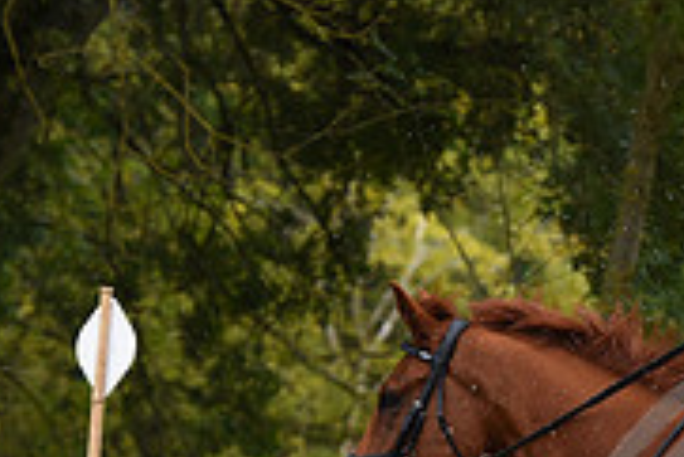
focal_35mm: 352
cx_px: 888
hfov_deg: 5.8
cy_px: 631
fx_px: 6693
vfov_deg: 3.9
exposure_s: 1/1250
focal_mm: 110
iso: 1000
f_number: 4.5
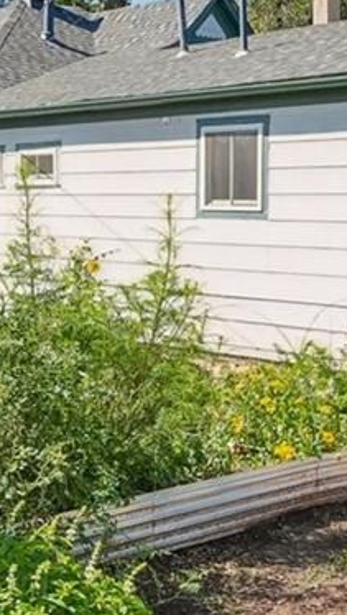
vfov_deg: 30.7
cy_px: 189
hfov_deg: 17.7
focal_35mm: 68
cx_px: 133
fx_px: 1110
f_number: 8
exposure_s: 1/500
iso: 800
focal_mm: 10
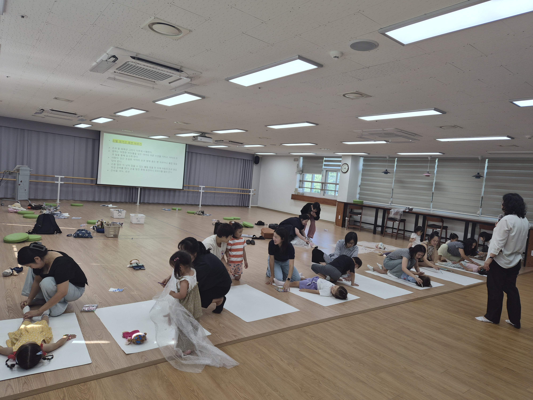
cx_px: 266
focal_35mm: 23
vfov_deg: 58.9
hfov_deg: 73.9
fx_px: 354
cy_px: 200
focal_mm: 5.4
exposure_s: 1/141
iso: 25
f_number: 1.8
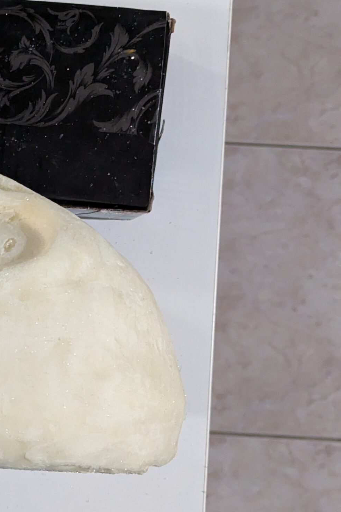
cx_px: -102
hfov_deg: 15.0
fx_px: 1236
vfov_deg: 23.4
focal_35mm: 87
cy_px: 251
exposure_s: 1/40
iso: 802
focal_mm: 6.81
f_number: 1.85
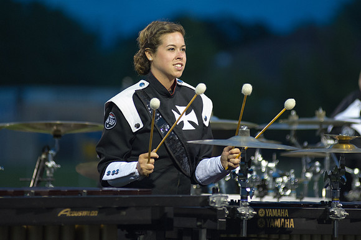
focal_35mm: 271
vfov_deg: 5.1
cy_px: 92
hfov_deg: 7.6
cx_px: 190
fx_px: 2711
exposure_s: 1/160
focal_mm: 200
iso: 3600
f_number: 2.8
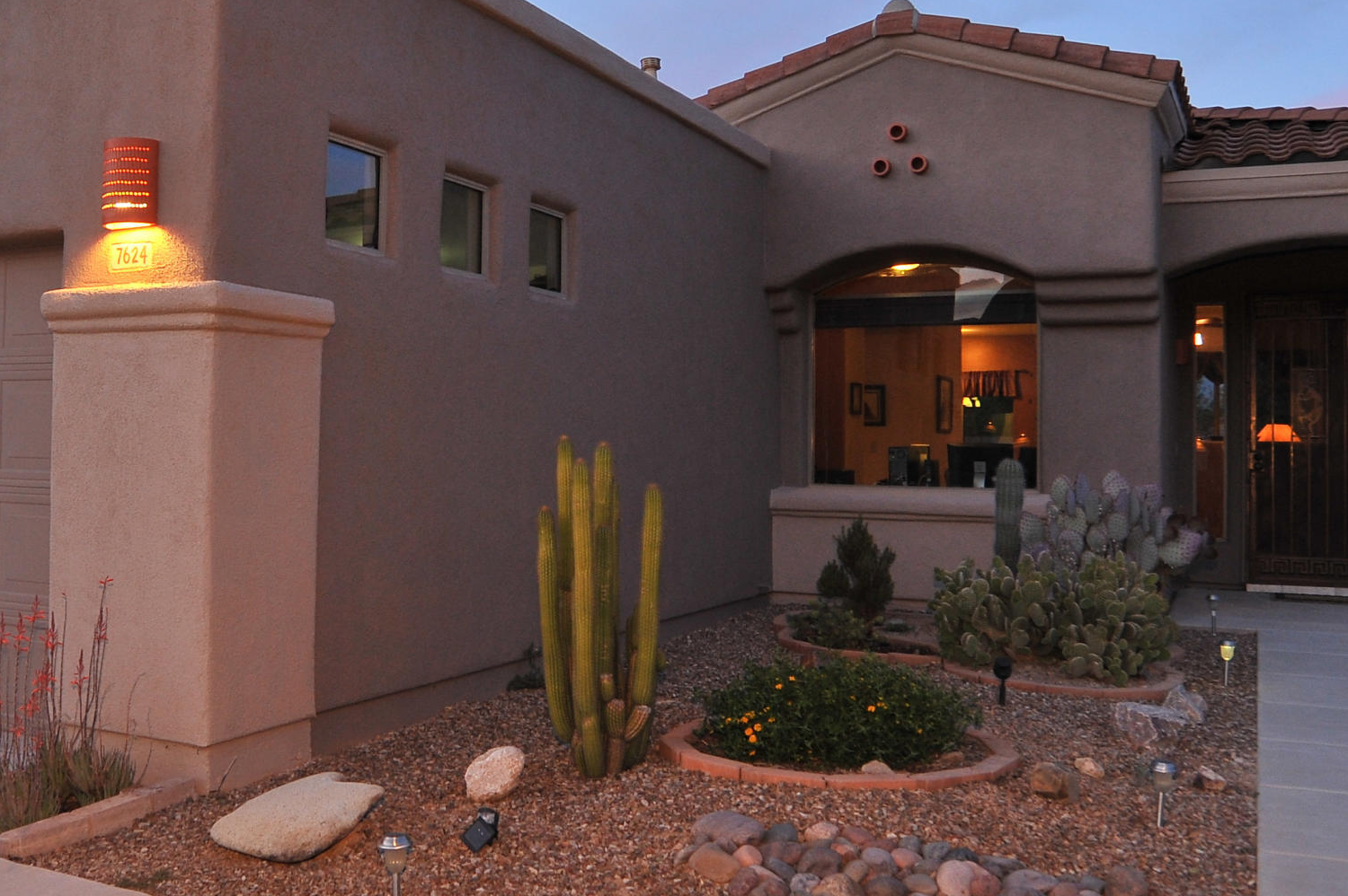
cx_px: 512
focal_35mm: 36
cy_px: 377
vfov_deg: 36.7
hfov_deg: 52.6
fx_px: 1347
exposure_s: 1/50
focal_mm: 18
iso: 800
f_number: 5
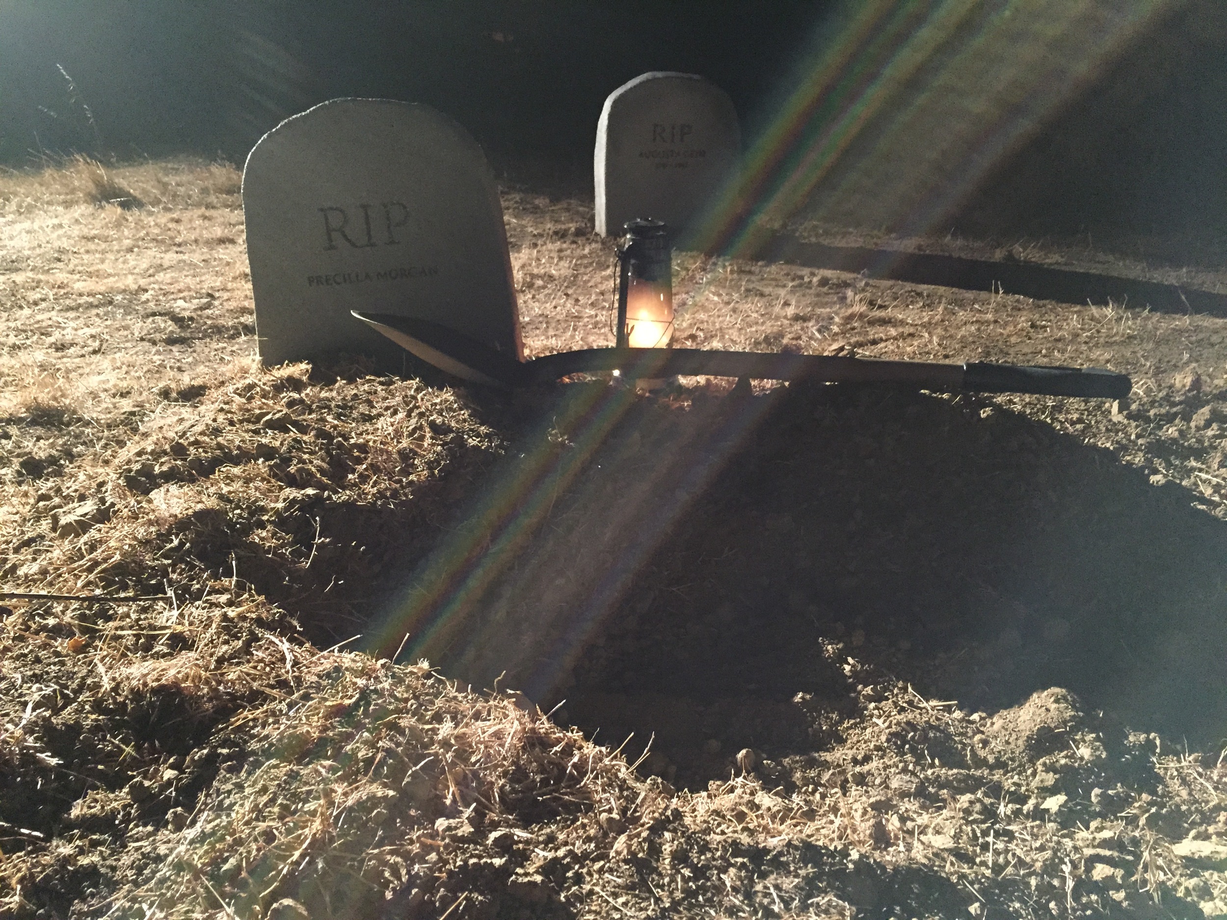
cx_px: 614
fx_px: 1028
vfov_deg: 48.2
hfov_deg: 61.7
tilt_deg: -19.6
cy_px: 460
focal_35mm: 29
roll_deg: +0.7
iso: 250
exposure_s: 1/15
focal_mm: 4.15
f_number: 2.2
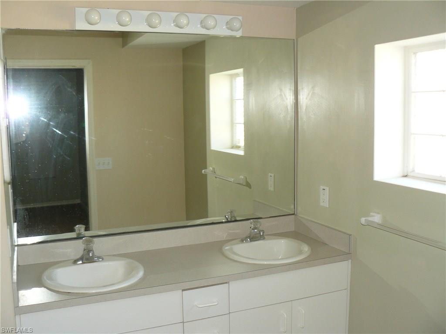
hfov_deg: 51.4
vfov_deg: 39.7
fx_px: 464
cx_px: 223
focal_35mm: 36
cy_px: 167
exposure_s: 1/30
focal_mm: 6
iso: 100
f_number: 2.8
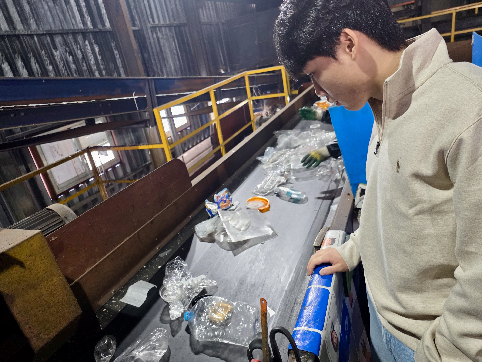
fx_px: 320
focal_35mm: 23
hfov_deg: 73.9
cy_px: 181
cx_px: 241
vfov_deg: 58.9
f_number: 1.7
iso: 500
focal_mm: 6.25
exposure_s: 1/120
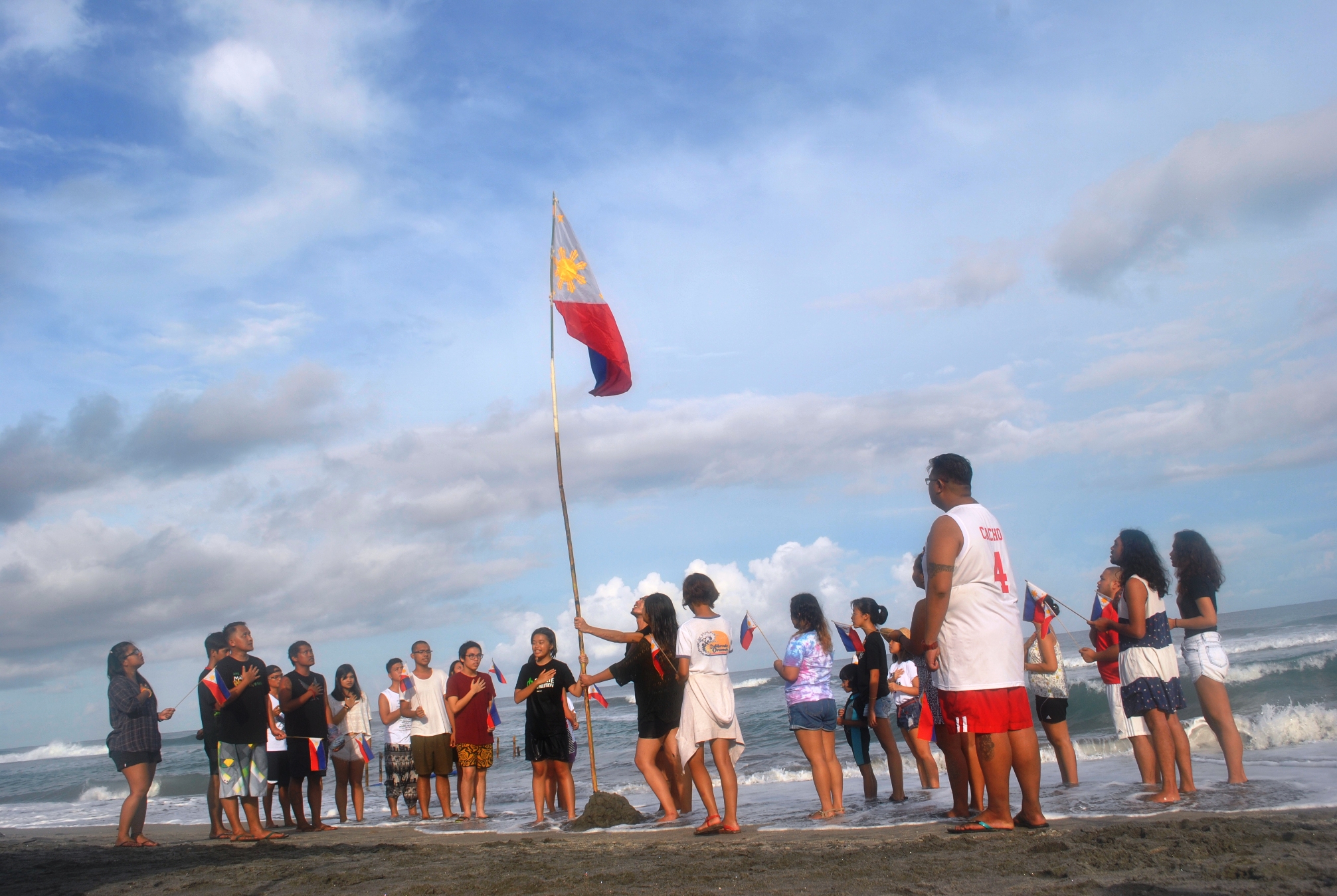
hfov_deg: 57.2
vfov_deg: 40.1
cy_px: 448
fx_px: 1227
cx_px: 668
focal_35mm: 33
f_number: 8
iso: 100
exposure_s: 1/250
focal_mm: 22
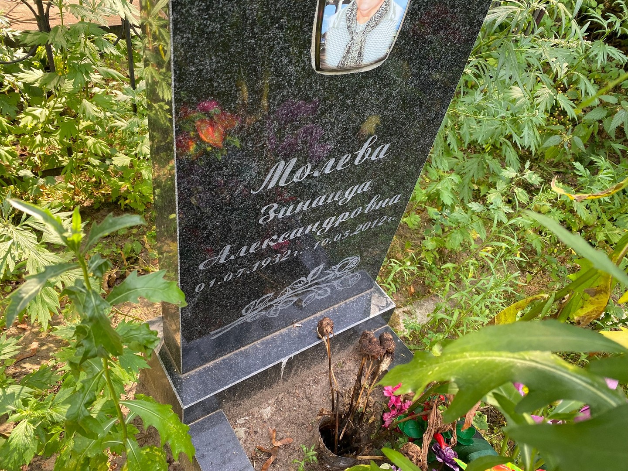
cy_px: 236
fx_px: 472
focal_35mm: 26
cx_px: 314
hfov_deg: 67.3
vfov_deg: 53.1
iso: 64
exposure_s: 1/121
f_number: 1.8
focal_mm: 4.25
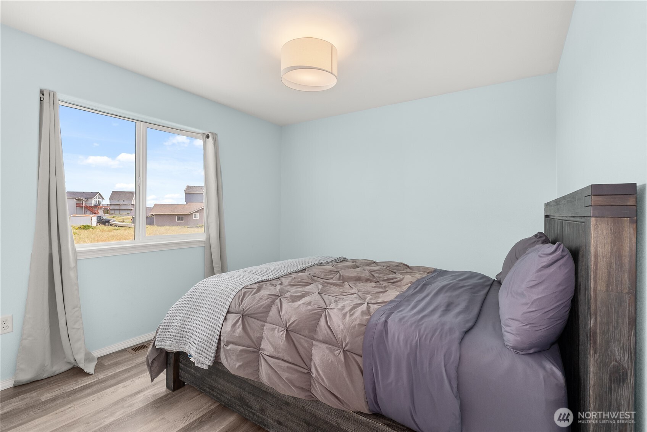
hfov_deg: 96.7
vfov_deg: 73.8
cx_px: 324
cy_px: 216
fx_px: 288
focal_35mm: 16
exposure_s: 1/15
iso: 500
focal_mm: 16
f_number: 9
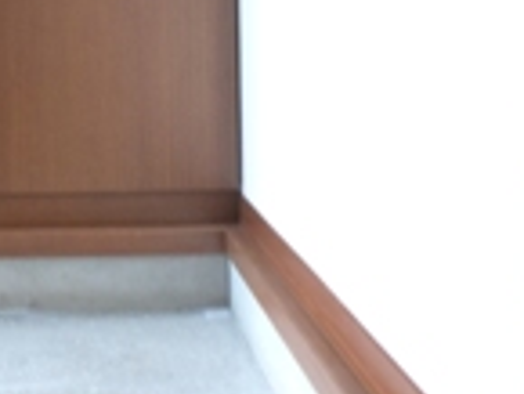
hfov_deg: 27.8
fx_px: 1000
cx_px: 14
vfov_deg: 21.6
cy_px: 7
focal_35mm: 66
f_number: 3.3
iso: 160
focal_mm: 4.3
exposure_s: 1/4
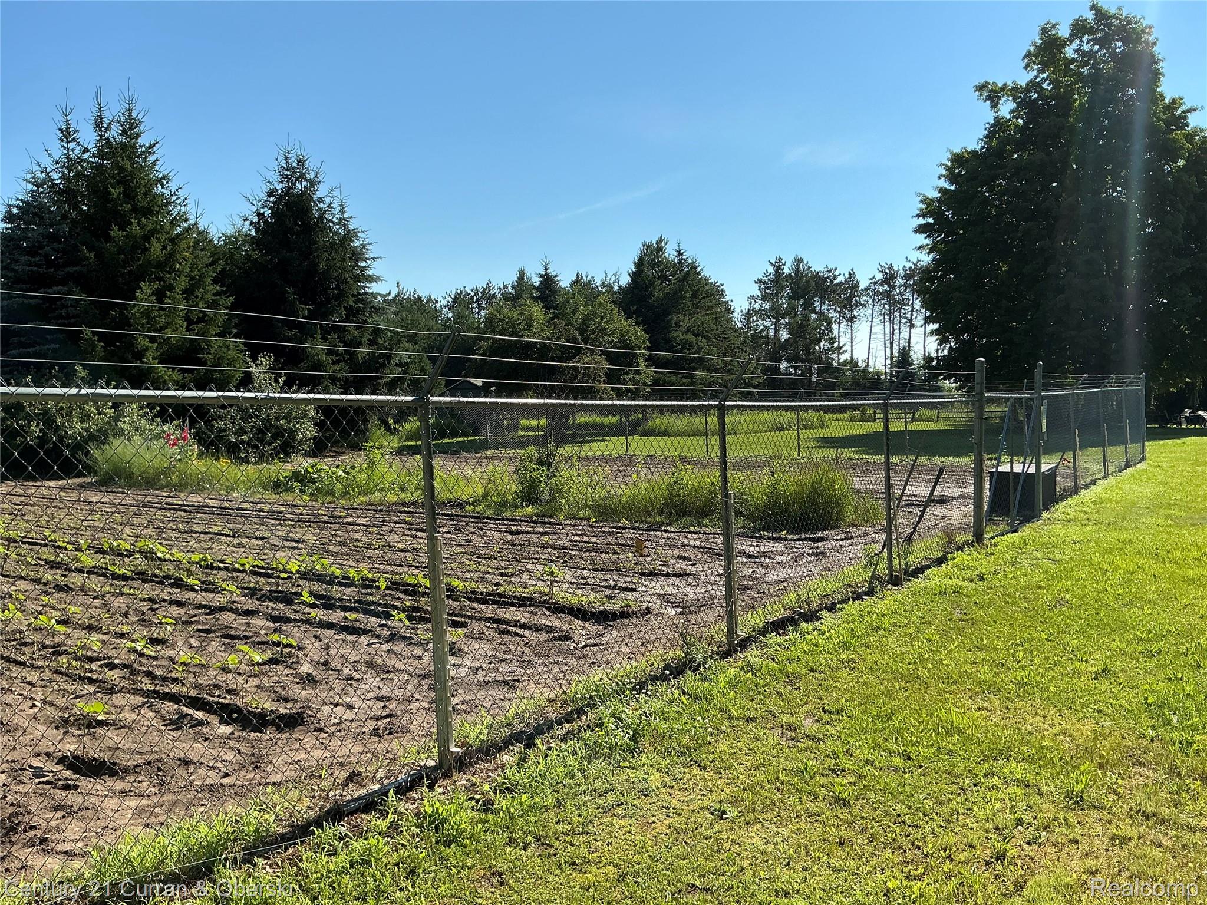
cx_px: 604
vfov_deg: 49.7
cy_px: 452
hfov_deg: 63.4
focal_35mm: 28
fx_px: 976
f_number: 1.8
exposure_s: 1/1984
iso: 25
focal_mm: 3
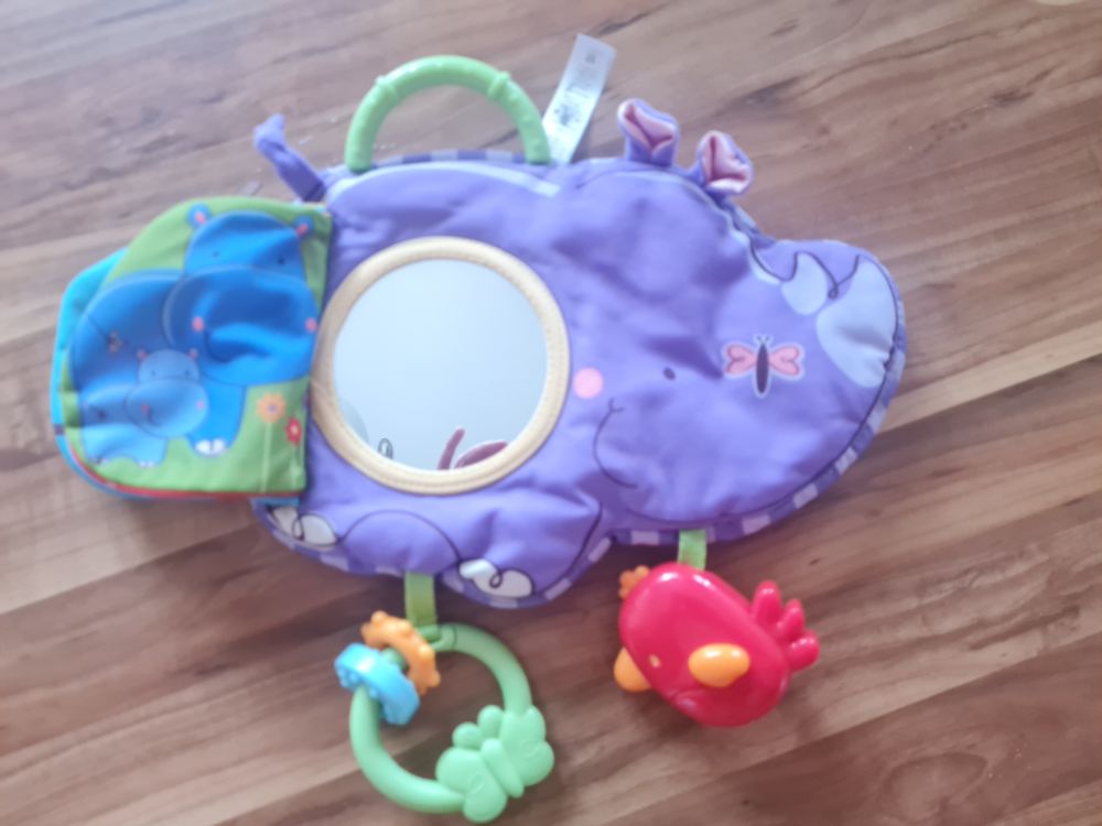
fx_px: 828
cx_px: 551
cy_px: 413
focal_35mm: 26
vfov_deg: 53.1
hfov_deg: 67.3
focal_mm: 5.4
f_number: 1.8
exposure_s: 1/33
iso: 640
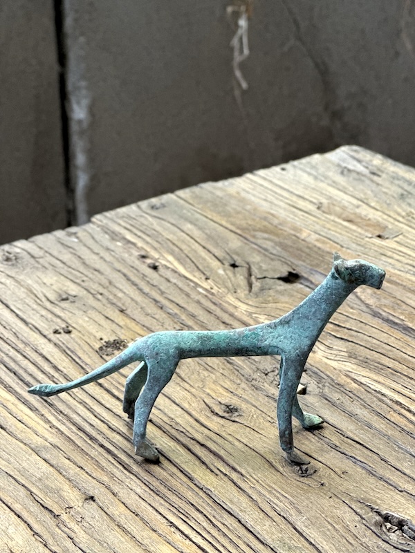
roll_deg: -0.5
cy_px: 276
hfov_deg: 19.1
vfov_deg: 25.3
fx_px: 1231
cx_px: 208
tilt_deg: -26.2
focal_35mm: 77
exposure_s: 1/27
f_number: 2.8
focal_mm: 9
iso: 400
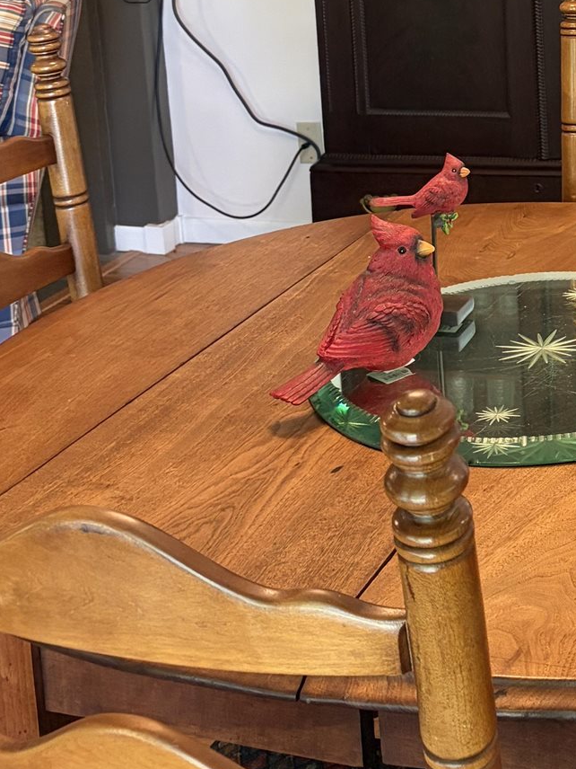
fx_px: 1553
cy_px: 16
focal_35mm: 70
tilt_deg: -10.4
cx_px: 659
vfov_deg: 26.4
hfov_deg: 19.9
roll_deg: +1.9
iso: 250
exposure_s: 1/60
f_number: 1.6
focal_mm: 5.96
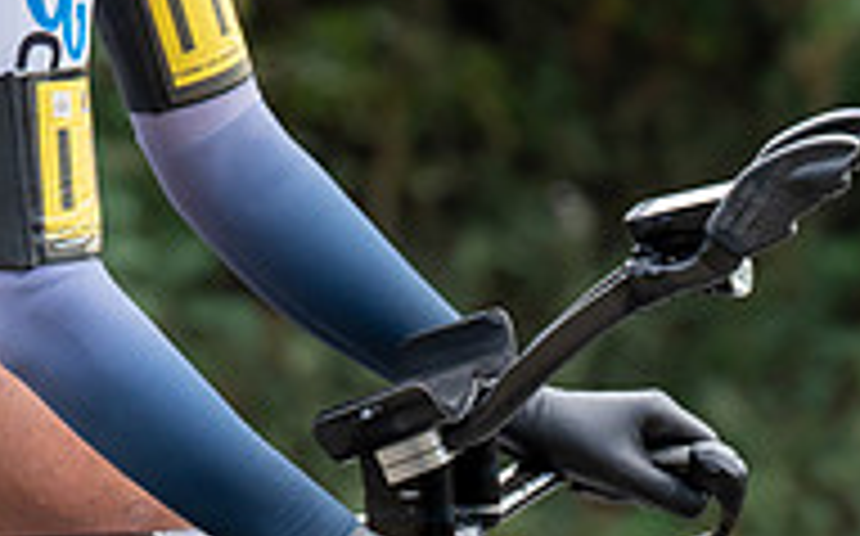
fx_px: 9929
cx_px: -189
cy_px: 112
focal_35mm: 424
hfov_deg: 4.9
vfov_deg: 3.1
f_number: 4
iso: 640
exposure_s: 1/1000
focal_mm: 117
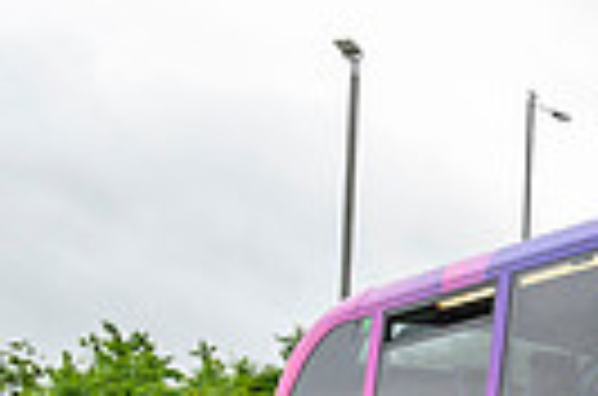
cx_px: 1218
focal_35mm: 105
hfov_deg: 15.4
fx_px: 1740
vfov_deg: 12.4
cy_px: 592
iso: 640
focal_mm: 24
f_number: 8
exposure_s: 1/100
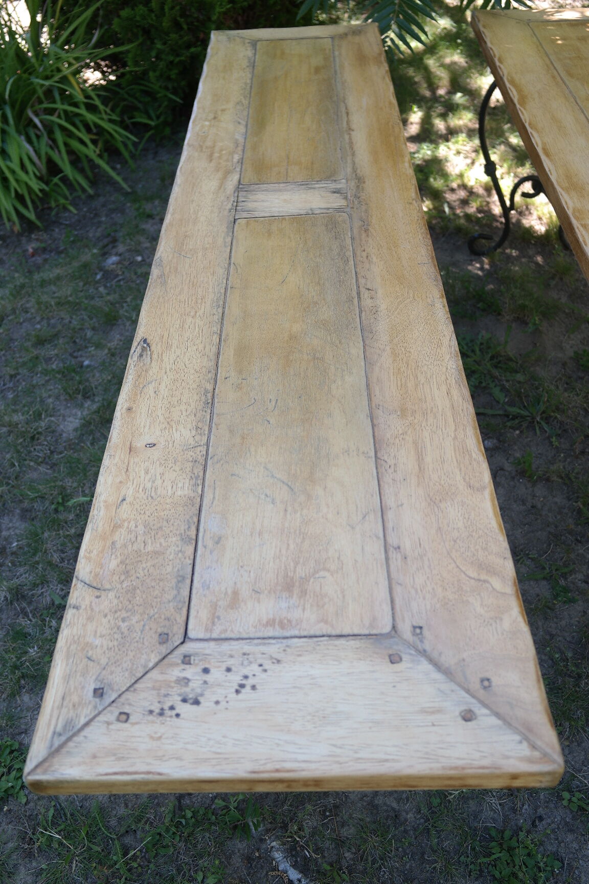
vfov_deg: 61.9
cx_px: 294
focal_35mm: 30
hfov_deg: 43.6
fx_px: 736
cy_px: 442
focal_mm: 20
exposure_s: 1/100
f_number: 3.5
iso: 100
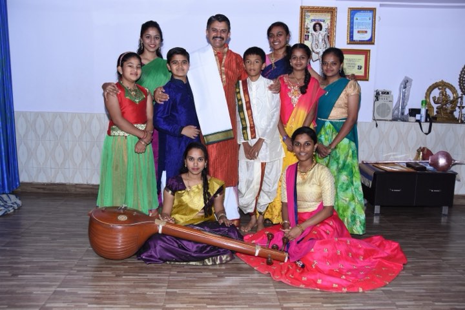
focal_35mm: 30
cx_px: 232
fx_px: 387
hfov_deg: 61.9
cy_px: 155
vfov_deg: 43.6
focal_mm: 20
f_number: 4
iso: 400
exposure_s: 1/60
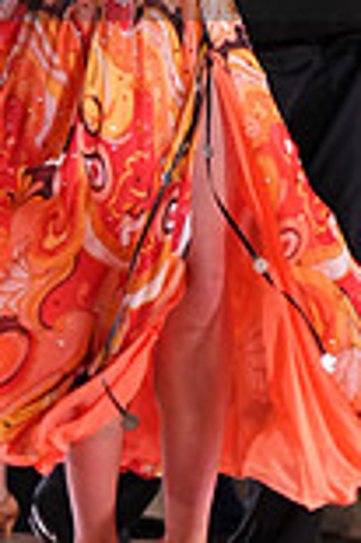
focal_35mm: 393
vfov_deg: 5.2
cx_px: 145
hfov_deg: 3.5
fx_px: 5924
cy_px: -95
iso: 2000
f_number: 4
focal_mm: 105
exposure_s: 1/400
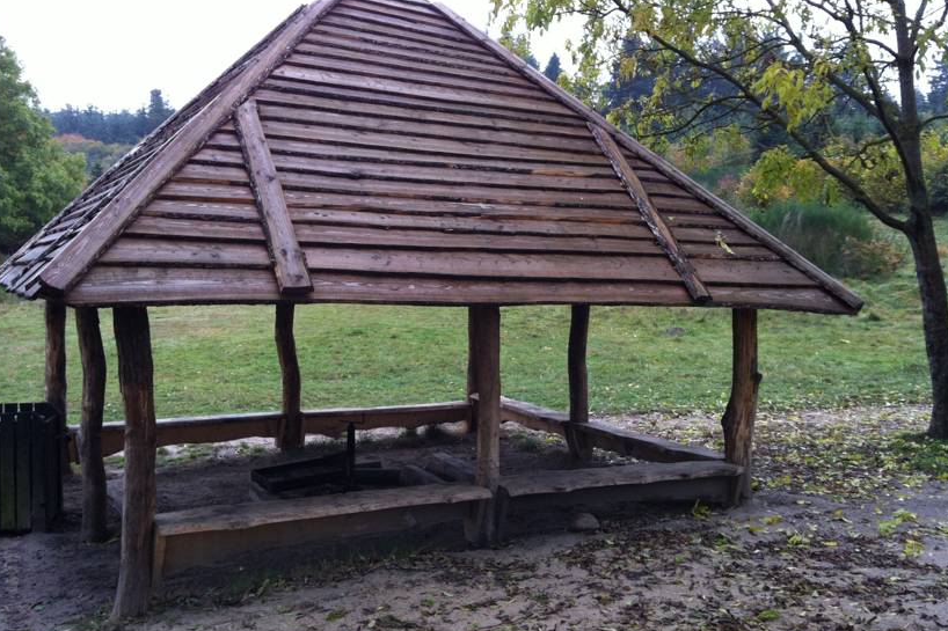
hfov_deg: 48.5
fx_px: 1053
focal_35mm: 40
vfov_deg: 33.4
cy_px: 291
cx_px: 455
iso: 125
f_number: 2.8
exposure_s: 1/120
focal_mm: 3.85
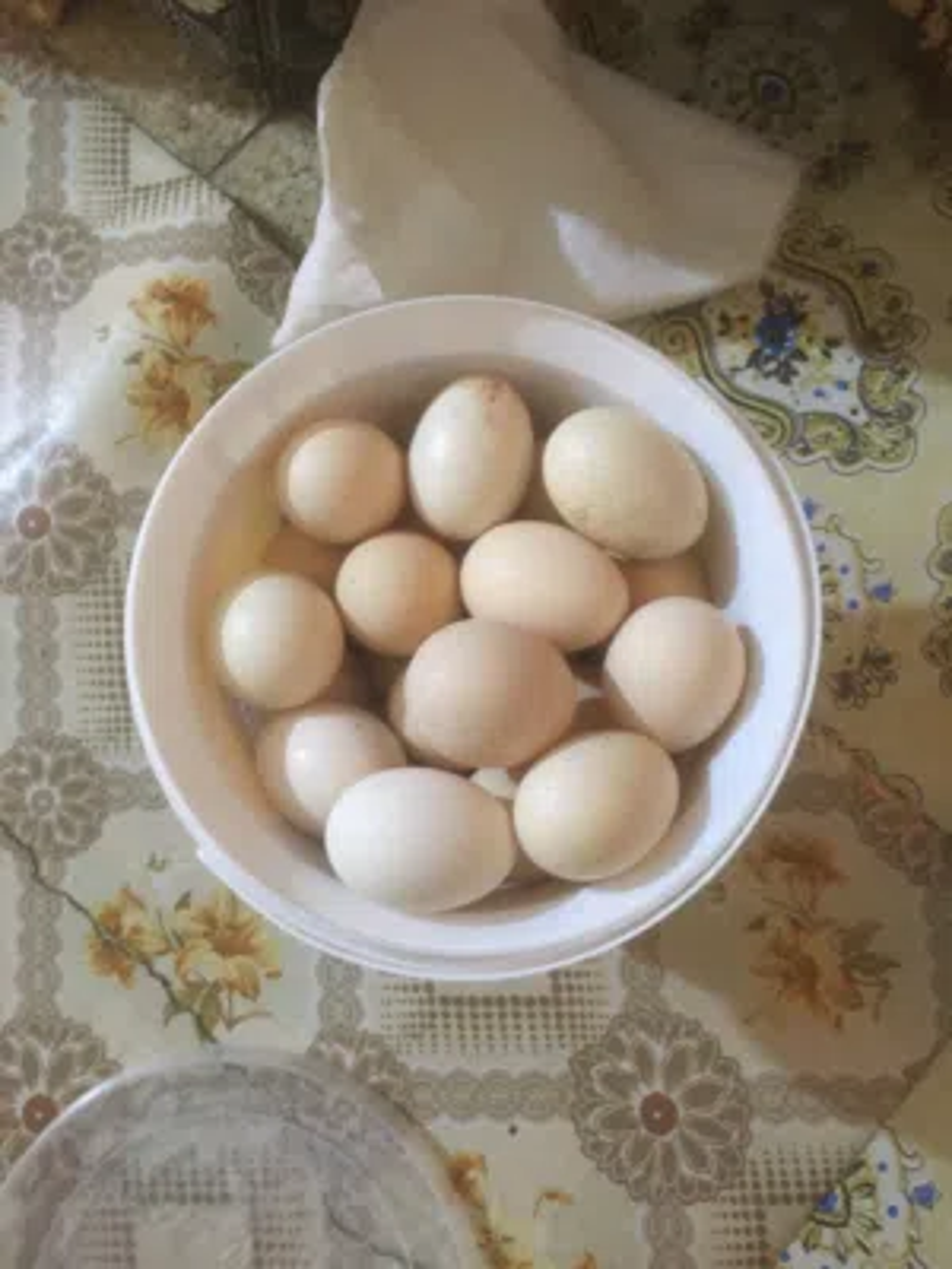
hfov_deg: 48.2
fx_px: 1063
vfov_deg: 61.7
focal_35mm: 29
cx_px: 476
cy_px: 634
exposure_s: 1/20
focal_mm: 4.15
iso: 200
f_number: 2.2
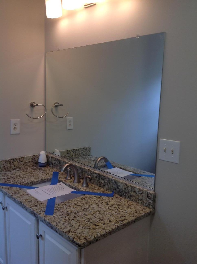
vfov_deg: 52.7
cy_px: 132
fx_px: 266
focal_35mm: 35
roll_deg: -1.6
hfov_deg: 40.6
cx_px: 98
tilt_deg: -9.1
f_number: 2.4
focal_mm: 4.28
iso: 50
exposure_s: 1/24
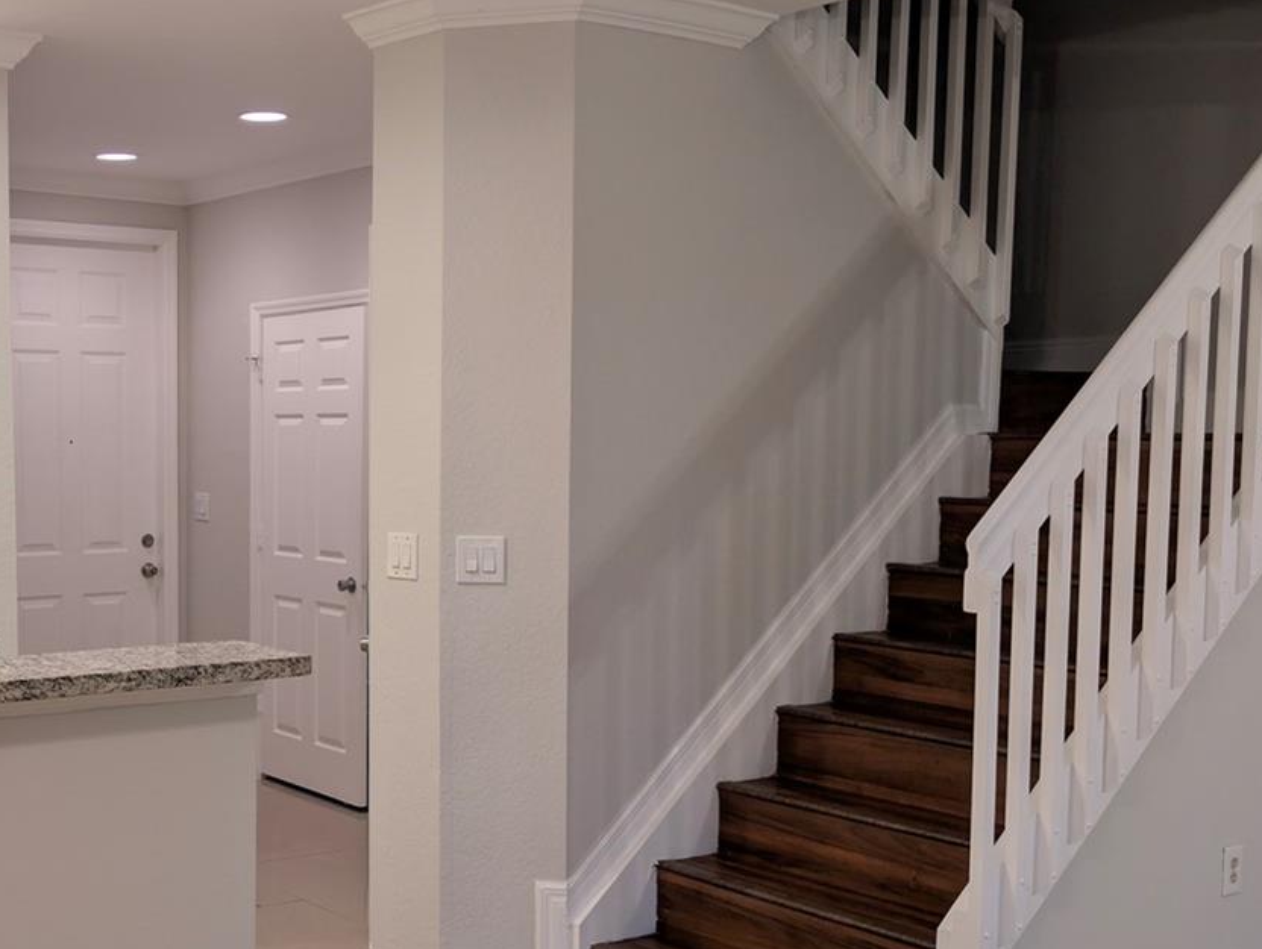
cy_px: 581
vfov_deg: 31.5
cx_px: 231
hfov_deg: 39.4
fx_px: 1679
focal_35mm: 46
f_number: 1.68
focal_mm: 6.9
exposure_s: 1/120
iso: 132
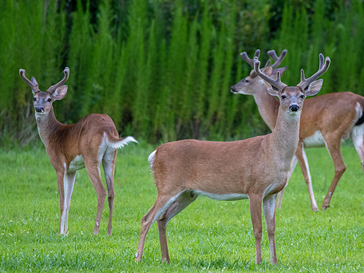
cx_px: 252
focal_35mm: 1036
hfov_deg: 1.9
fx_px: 10894
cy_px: 131
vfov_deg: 1.4
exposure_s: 1/320
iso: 1600
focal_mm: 600
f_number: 8
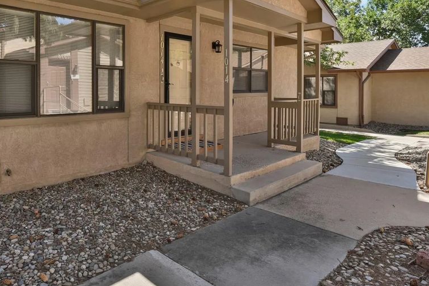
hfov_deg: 73.7
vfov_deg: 53.9
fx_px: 274
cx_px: 141
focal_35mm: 23
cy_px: 93
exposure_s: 1/25
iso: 250
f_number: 6.3
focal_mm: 17
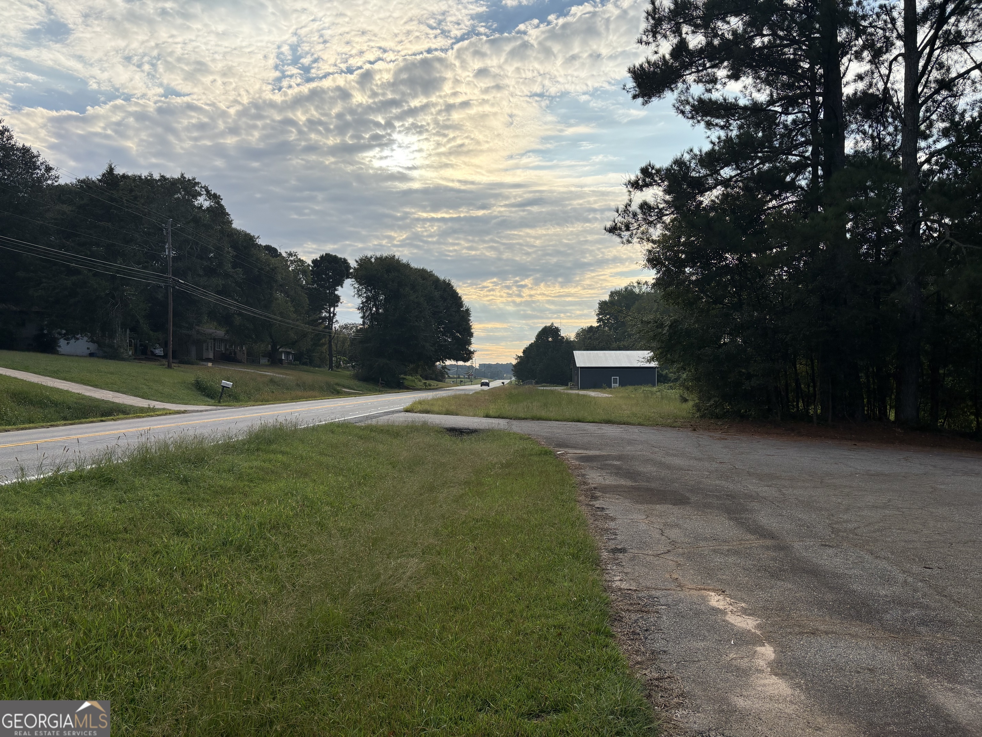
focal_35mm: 26
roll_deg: -0.2
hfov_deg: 67.3
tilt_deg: +0.9
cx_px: 491
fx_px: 738
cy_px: 368
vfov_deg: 53.1
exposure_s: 1/4329
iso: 64
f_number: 1.6
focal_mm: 5.96
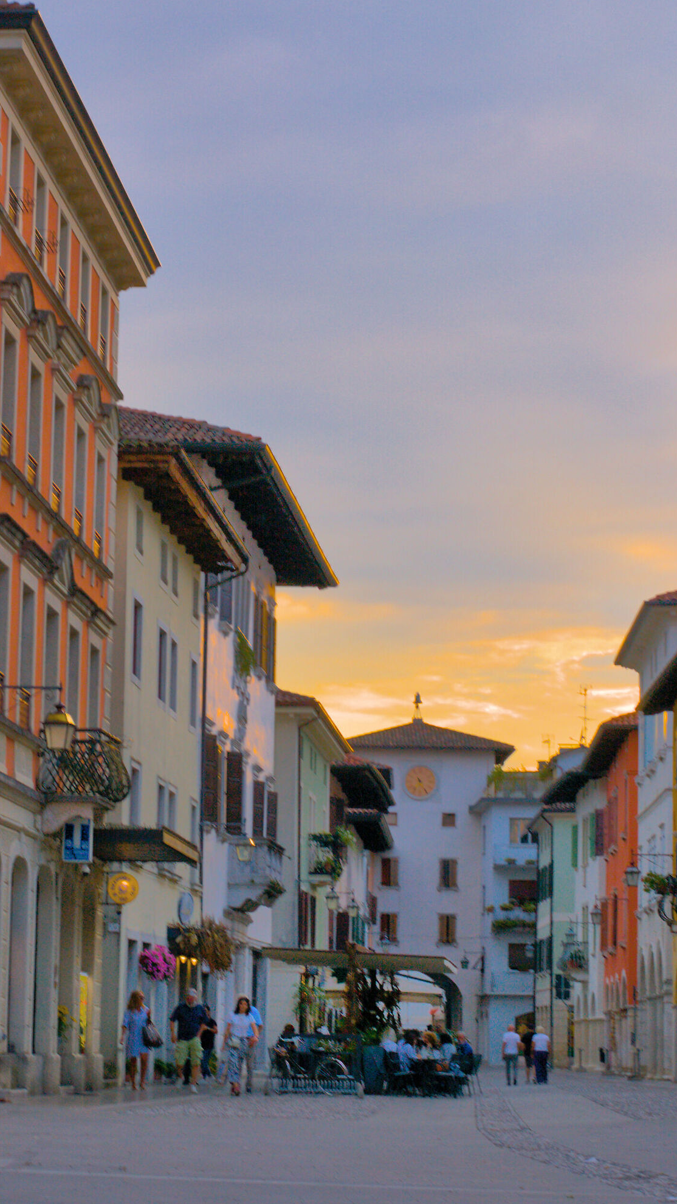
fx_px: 3032
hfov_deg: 12.7
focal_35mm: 95
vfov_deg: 22.4
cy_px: 531
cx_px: 268
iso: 200
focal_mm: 50
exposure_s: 1/100
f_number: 8
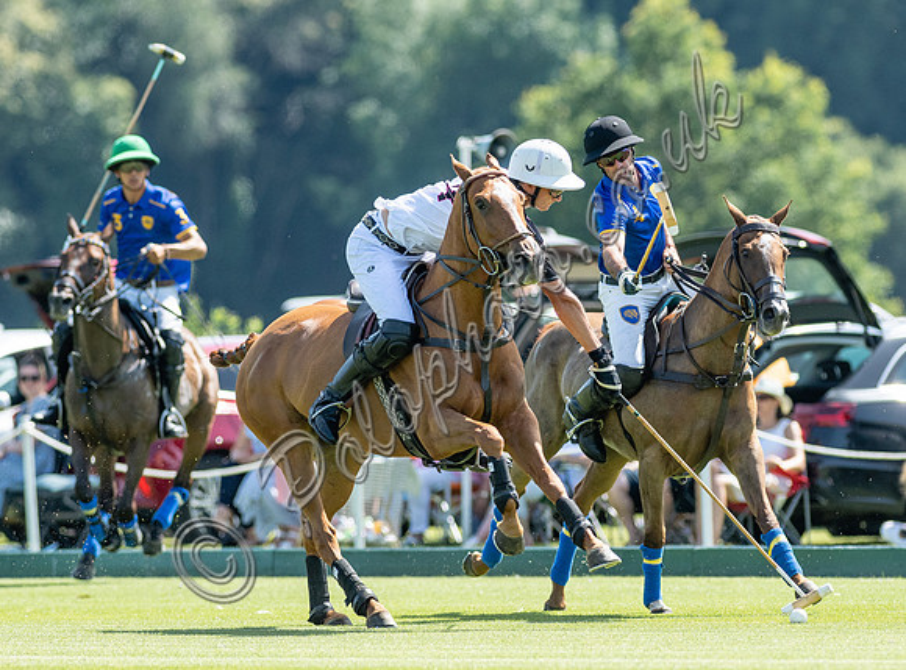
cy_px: 333
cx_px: 418
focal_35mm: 595
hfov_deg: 3.4
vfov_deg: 2.5
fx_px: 15490
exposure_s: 1/3200
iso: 400
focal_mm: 300
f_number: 4
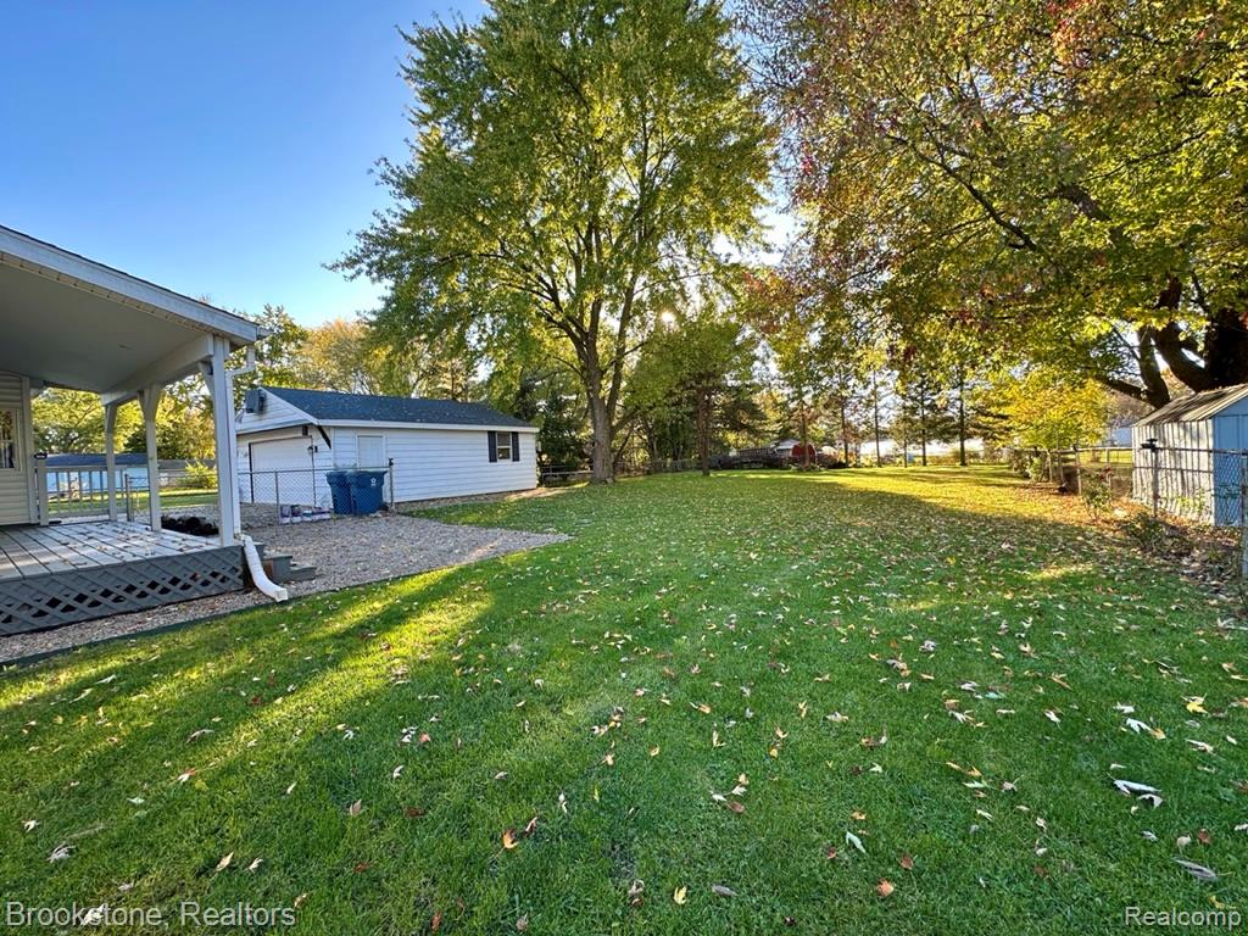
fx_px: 505
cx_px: 624
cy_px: 468
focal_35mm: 14
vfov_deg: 85.7
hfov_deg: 102.1
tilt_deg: -1.1
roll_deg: +1.4
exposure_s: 1/137
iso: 40
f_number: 2.2
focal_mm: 2.22
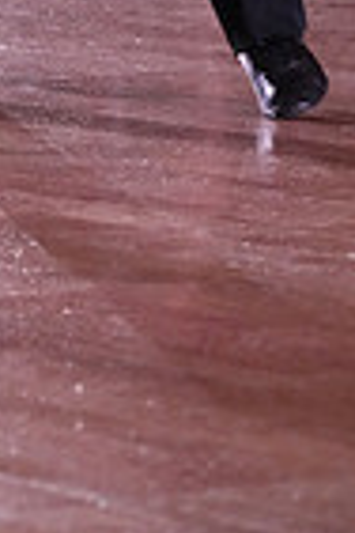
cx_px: -330
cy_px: -503
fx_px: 5177
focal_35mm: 350
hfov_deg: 3.9
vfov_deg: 5.8
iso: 5000
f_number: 5
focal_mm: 85
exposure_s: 1/320
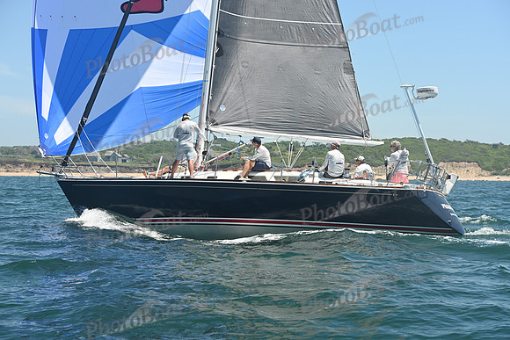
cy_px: 170
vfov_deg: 19.5
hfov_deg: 28.8
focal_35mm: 70
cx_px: 255
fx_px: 992
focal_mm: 70
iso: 320
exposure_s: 1/1000
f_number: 7.1
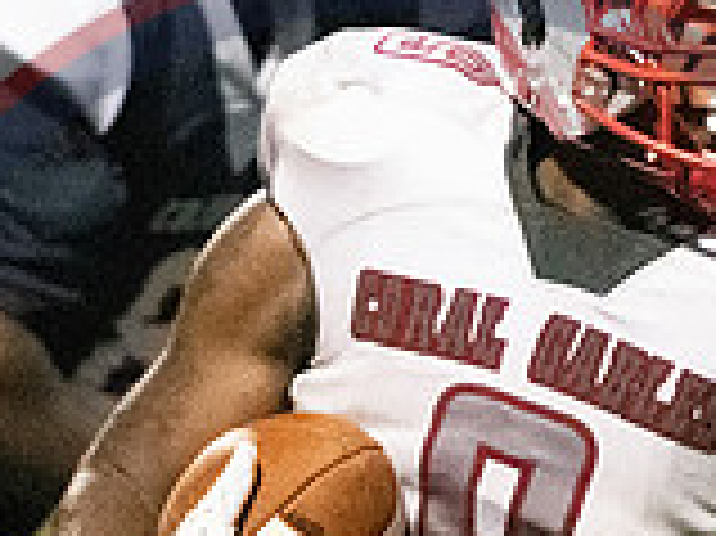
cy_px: 426
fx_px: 21723
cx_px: 392
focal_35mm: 1051
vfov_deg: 1.4
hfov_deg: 1.9
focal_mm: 200
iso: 45600
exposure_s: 1/3200
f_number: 2.8
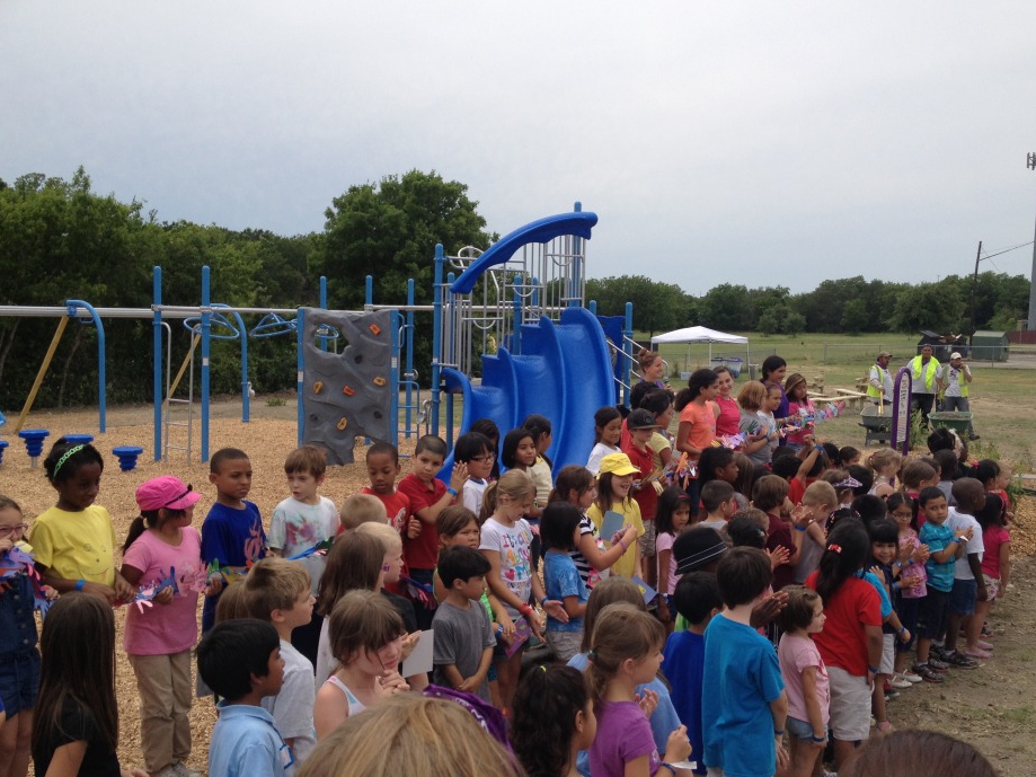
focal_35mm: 39
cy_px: 412
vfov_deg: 36.8
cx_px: 539
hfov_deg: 47.9
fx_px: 1167
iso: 50
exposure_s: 1/1842
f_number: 2.4
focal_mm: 4.28
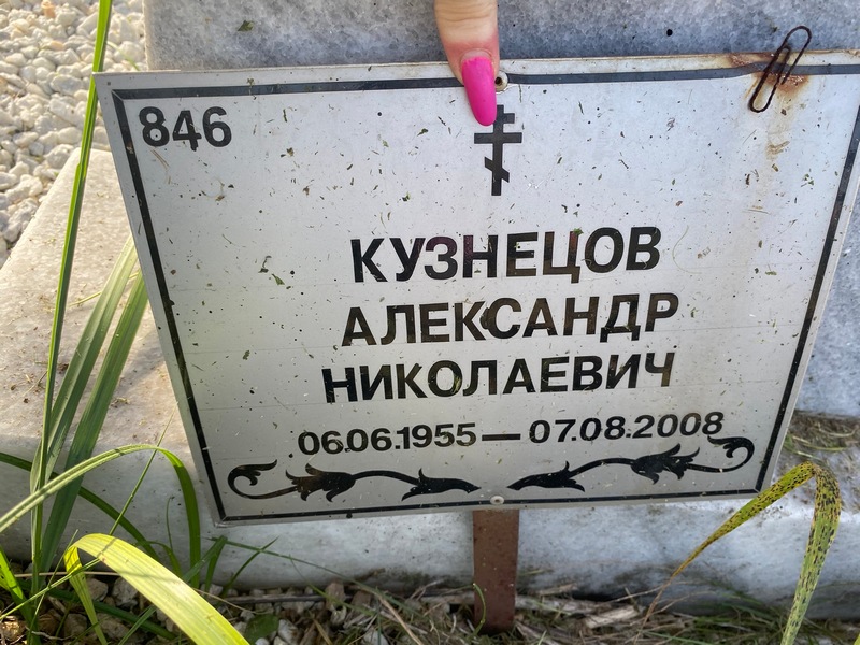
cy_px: 322
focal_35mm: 26
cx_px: 430
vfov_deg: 53.1
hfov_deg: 67.3
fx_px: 646
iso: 32
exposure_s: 1/449
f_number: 1.8
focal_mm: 4.25
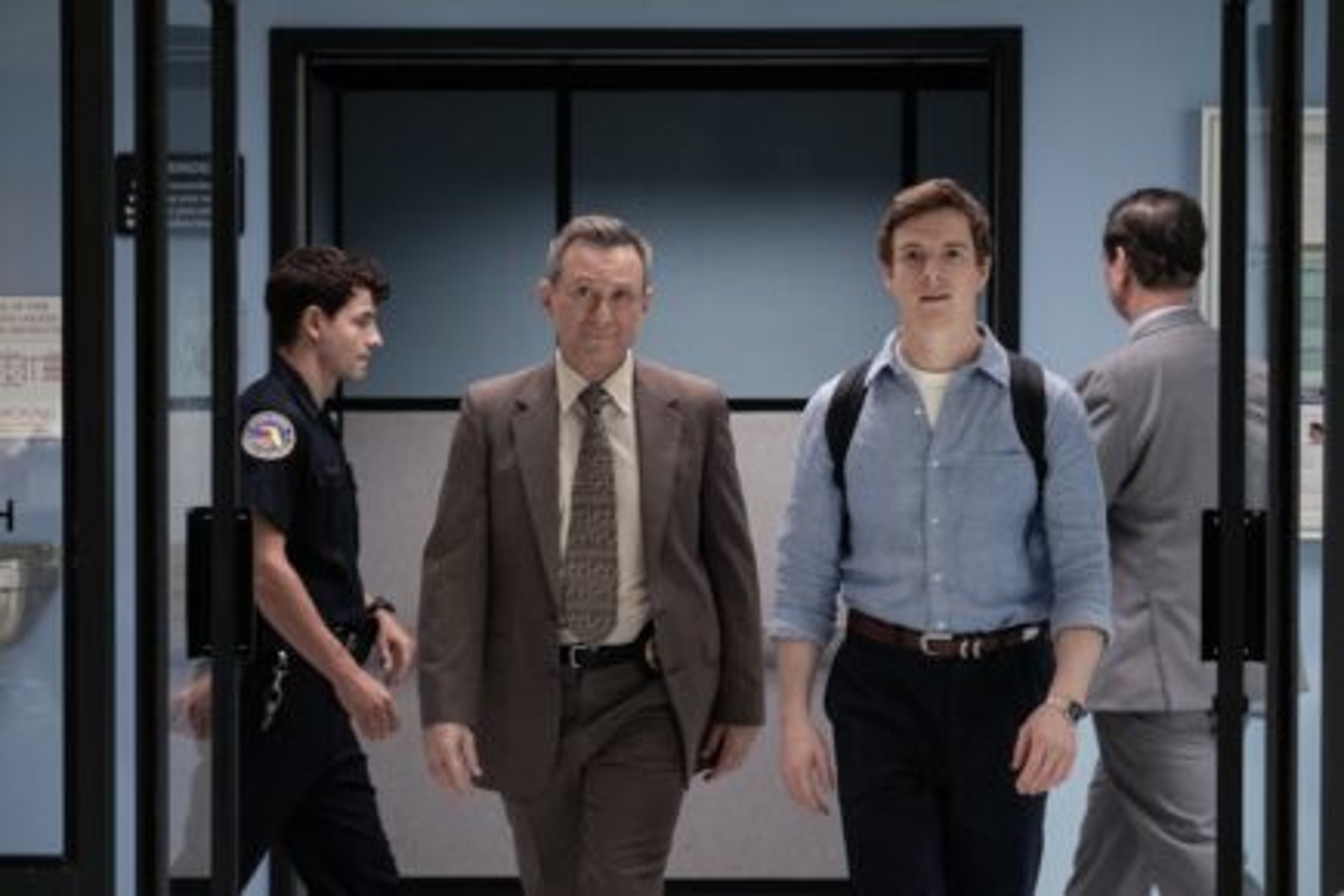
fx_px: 4517
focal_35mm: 121
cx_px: 672
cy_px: 448
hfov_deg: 16.9
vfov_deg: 11.3
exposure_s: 1/250
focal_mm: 80.4
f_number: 3.2
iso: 4000
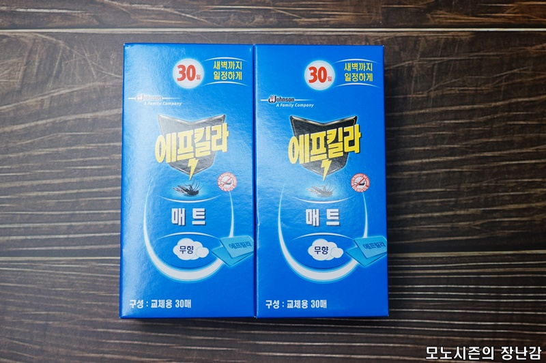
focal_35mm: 45
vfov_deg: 29.8
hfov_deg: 43.6
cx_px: 273
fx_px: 682
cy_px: 182
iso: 400
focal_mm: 30
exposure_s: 1/200
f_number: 7.1
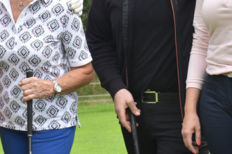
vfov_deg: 5.7
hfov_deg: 8.5
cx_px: 92
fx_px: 1559
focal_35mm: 242
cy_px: 11
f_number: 8
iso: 220
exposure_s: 1/250
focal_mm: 66
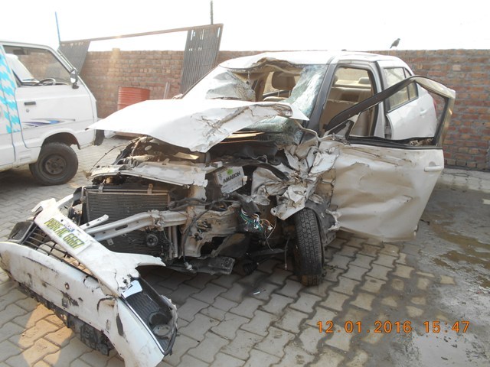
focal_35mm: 26
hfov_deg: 67.3
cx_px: 245
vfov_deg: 53.1
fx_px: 368
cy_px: 184
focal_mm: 4.6
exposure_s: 1/160
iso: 80
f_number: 3.2
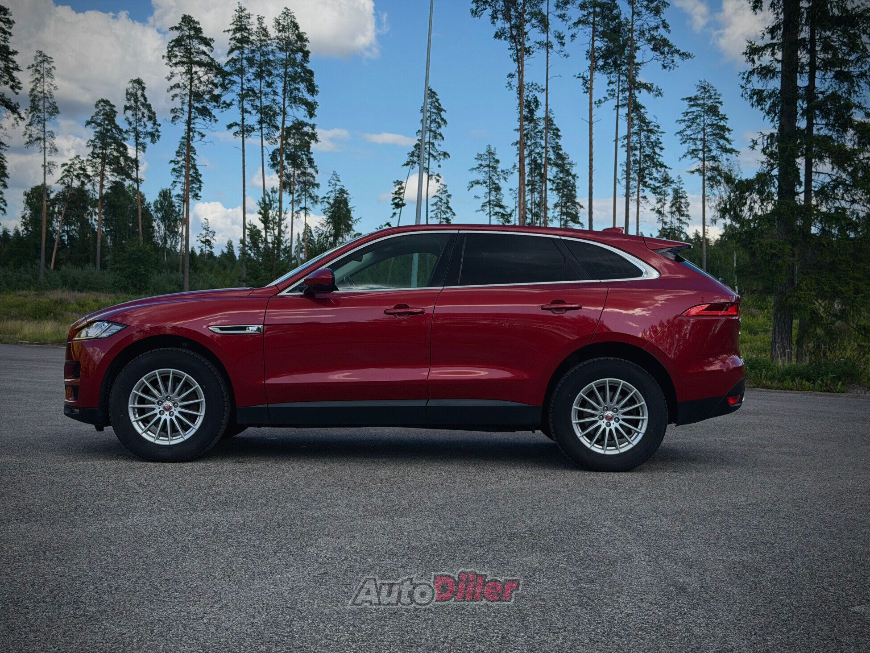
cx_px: 435
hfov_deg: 39.7
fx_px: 1207
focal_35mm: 48
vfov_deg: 30.3
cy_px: 326
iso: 80
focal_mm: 6.76
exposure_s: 1/3378
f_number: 1.78
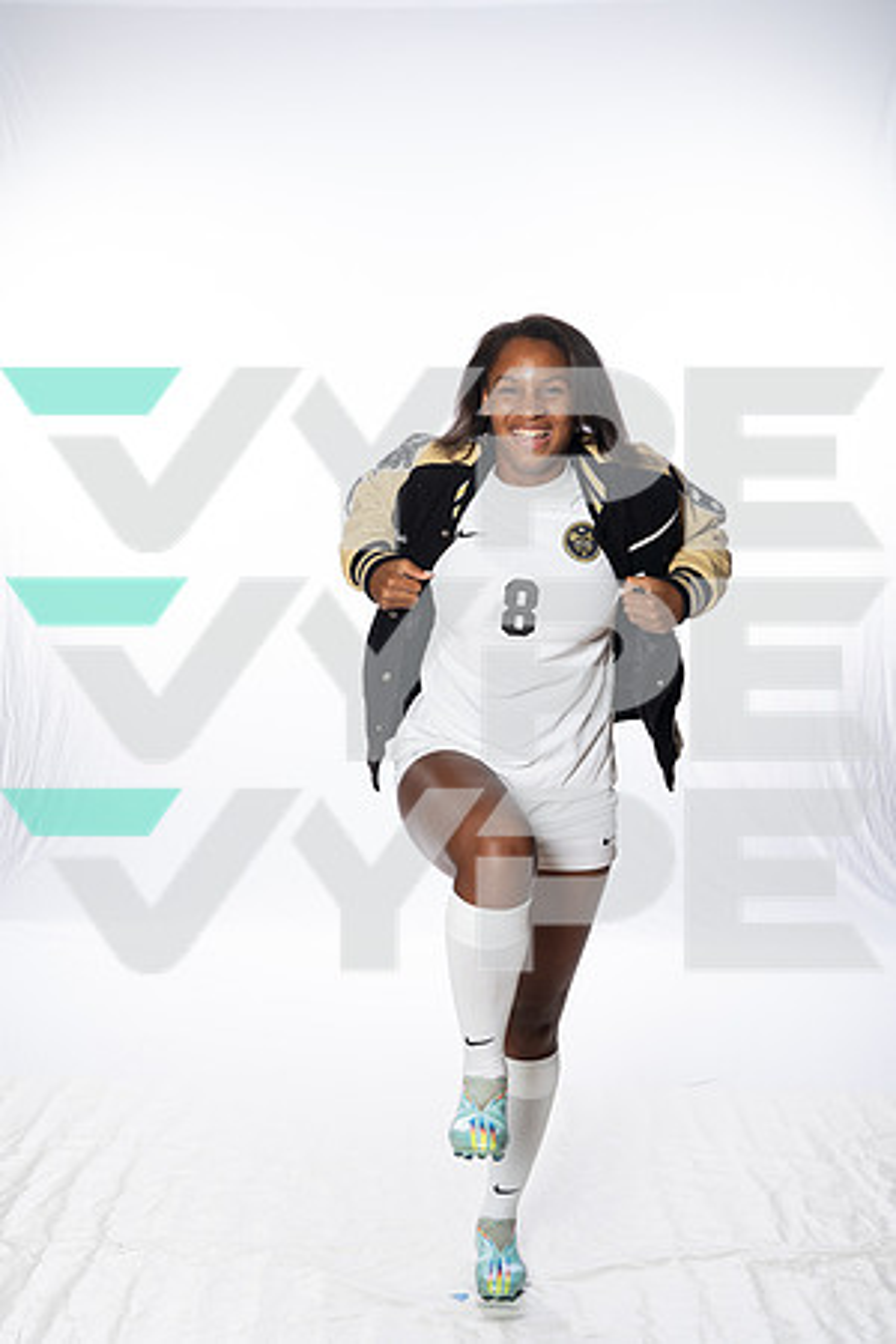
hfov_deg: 27.0
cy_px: 672
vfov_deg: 39.6
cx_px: 448
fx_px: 1867
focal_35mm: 50
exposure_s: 1/250
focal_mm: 50
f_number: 8
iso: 800
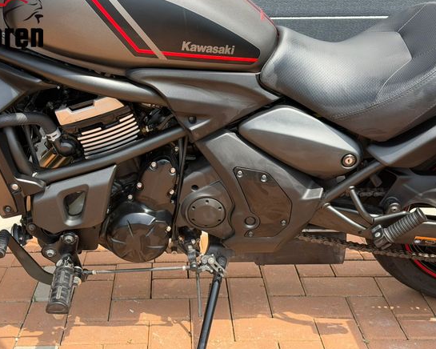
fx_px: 710
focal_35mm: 55
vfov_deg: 27.6
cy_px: 186
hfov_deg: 34.1
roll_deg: -0.4
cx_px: 197
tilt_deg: -21.0
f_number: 1.78
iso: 100
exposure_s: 1/1222
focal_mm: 6.76
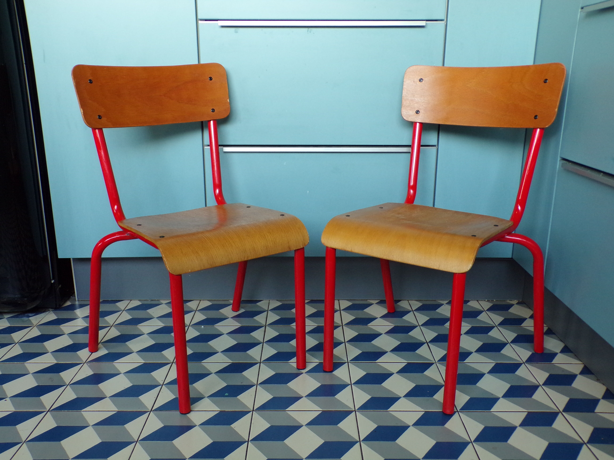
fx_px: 568
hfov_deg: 56.8
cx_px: 307
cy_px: 230
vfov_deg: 44.2
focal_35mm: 32
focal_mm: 5.8
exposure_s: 1/25
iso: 200
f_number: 3.2
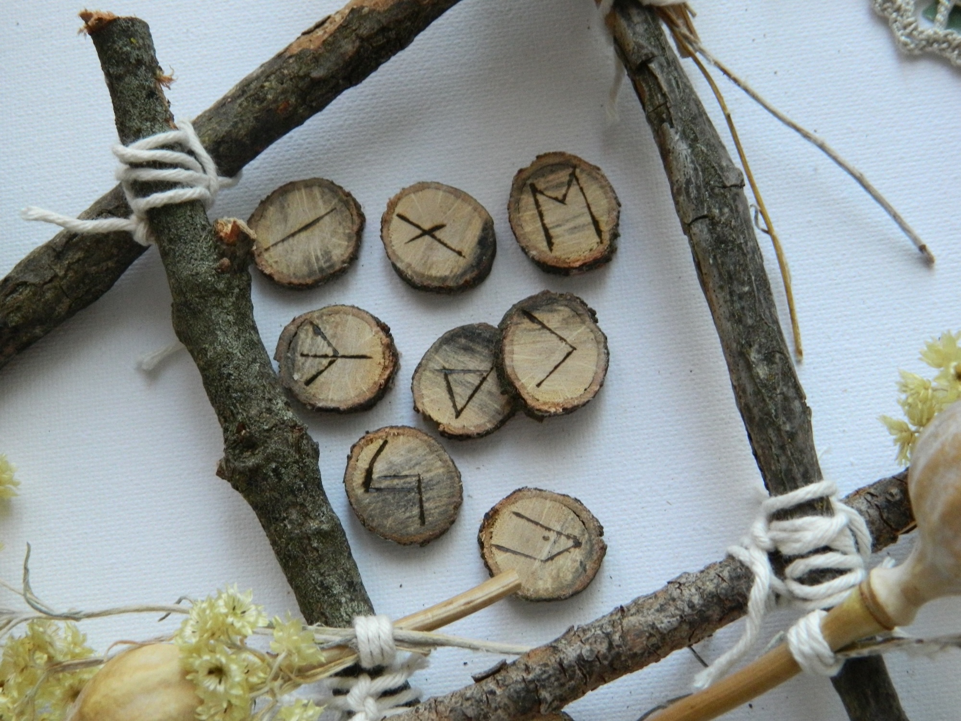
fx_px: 1582
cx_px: 480
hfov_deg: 33.8
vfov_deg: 25.7
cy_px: 360
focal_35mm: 57
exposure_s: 1/50
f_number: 3.8
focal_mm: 10.2
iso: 400
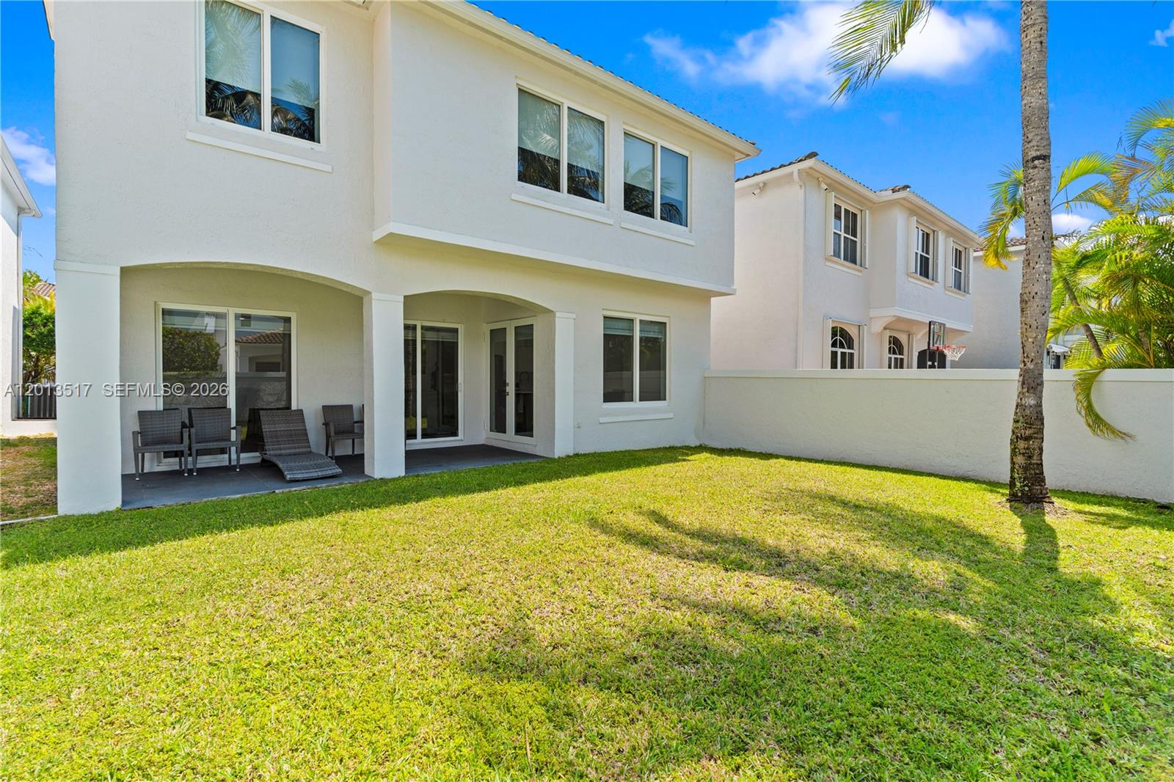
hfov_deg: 96.7
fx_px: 522
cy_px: 391
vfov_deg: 73.7
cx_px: 587
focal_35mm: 16
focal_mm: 16
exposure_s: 1/50
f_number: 5
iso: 100
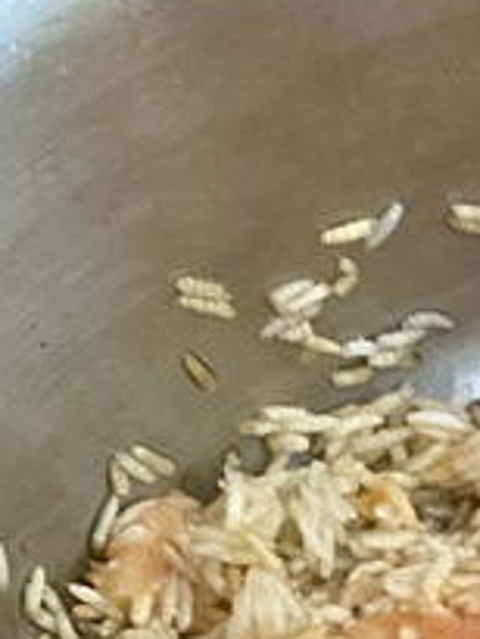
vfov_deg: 13.0
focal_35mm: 130
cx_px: 988
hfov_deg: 10.4
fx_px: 2401
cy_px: 1306
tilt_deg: -66.6
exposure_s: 1/42
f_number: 1.8
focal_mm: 4.25
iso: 500
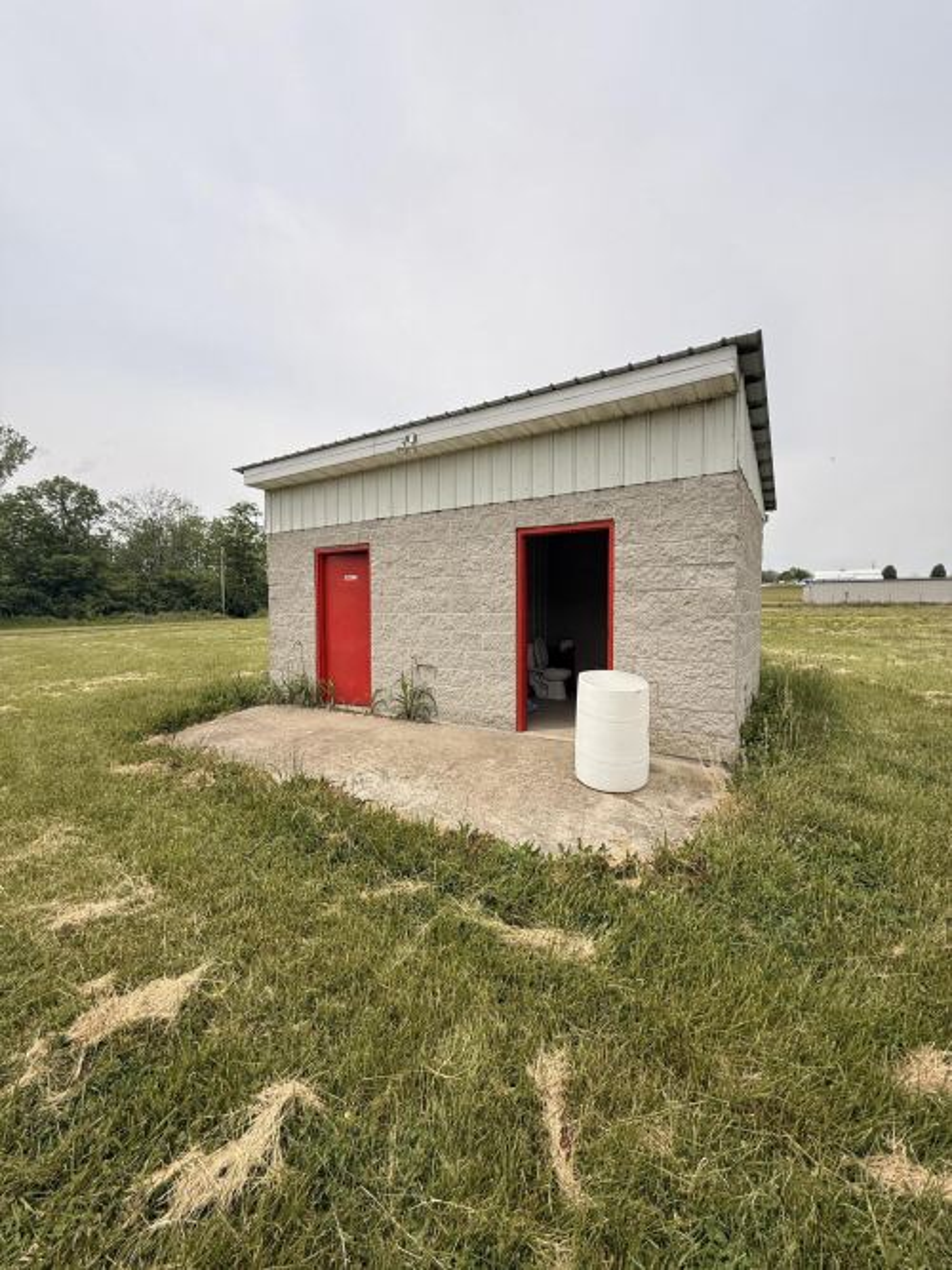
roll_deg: +1.5
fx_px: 514
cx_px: 476
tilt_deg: -1.5
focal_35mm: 14
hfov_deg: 85.7
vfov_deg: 102.1
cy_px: 635
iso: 50
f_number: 2.2
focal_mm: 2.22
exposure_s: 1/2237
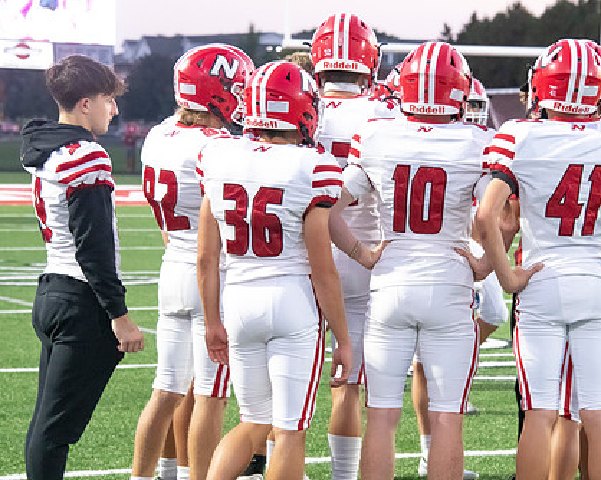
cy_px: 265
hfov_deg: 12.1
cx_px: 393
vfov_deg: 9.7
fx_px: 2827
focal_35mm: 159
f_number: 7.1
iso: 10000
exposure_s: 1/250
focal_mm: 122
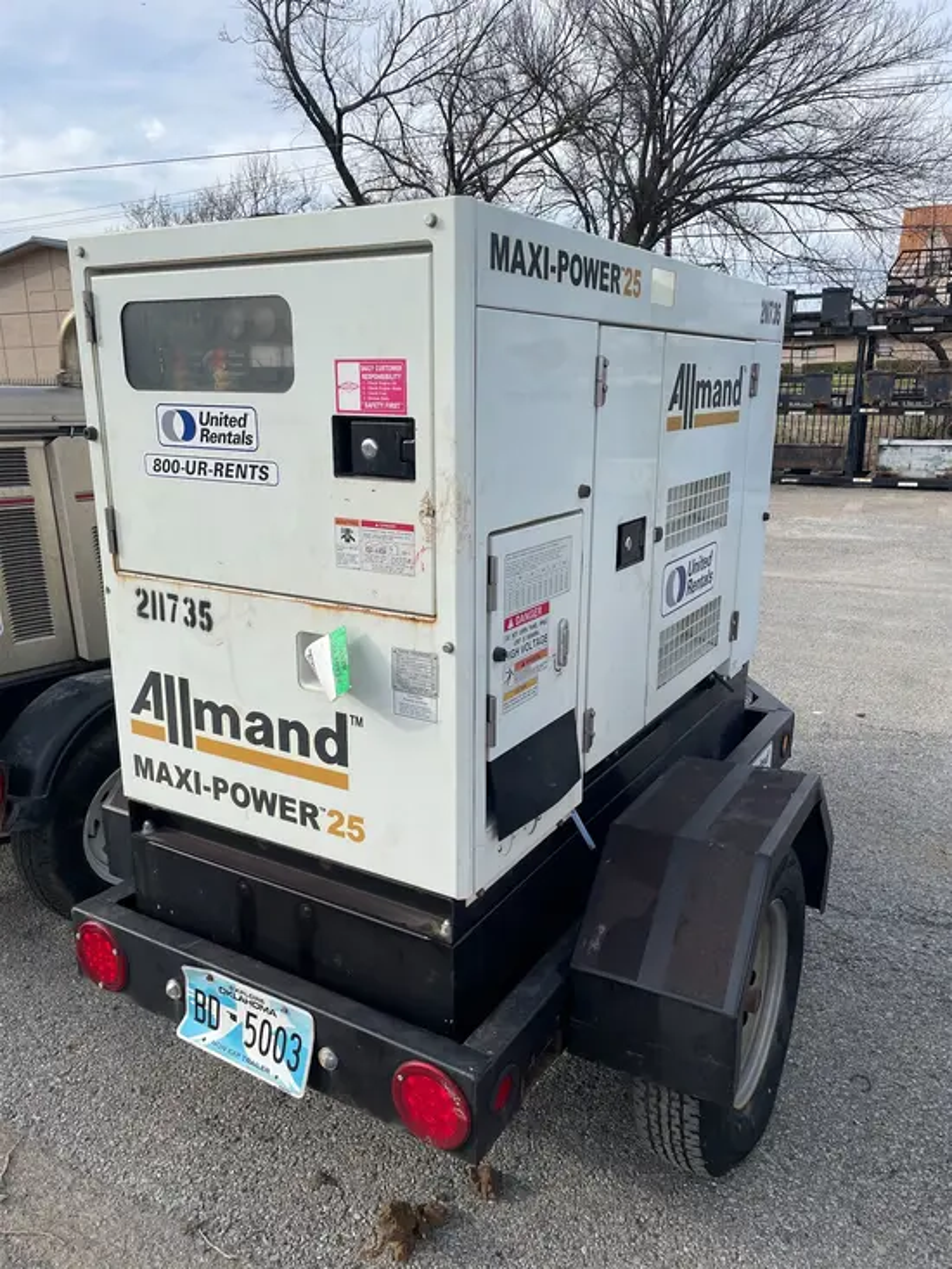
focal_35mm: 26
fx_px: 953
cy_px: 634
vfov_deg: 67.3
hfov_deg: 53.1
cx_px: 476
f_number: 1.6
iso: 32
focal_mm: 4.2
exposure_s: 1/2132
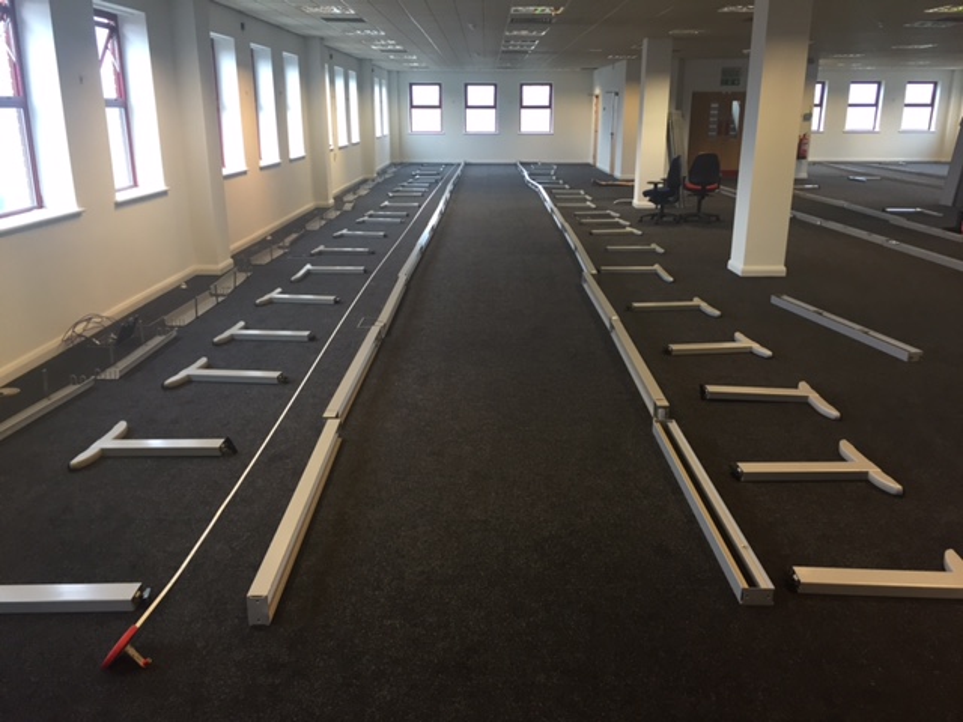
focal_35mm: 29
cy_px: 361
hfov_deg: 61.7
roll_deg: +0.5
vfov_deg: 48.2
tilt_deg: -15.9
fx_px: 807
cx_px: 482
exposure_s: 1/33
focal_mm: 4.15
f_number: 2.2
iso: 80
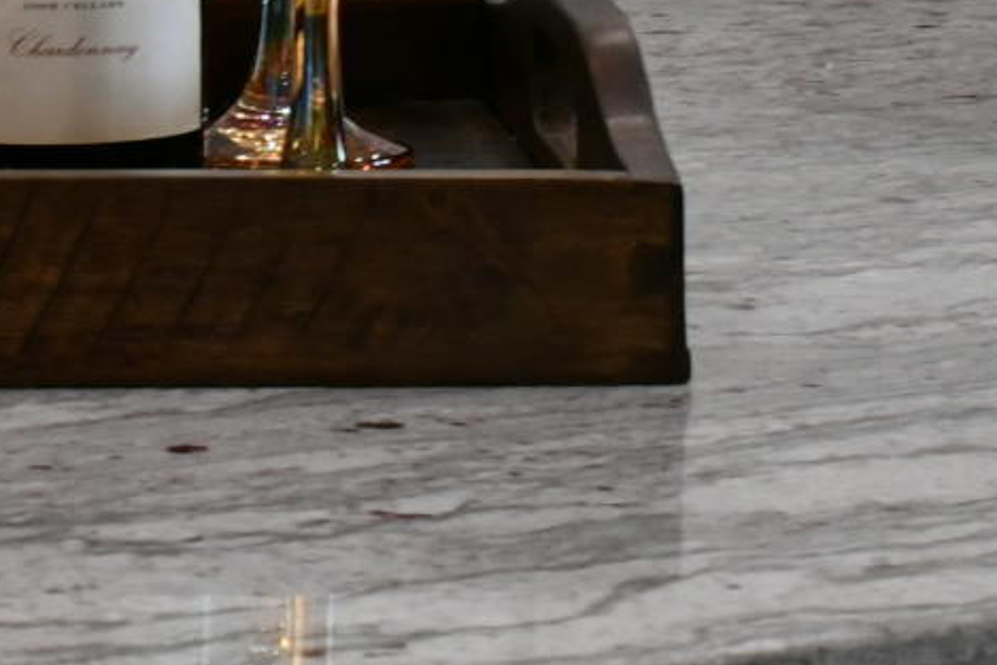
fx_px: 8864
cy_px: -557
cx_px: 49
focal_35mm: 320
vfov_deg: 4.3
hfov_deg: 6.4
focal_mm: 50
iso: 1600
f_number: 11
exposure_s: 1/50
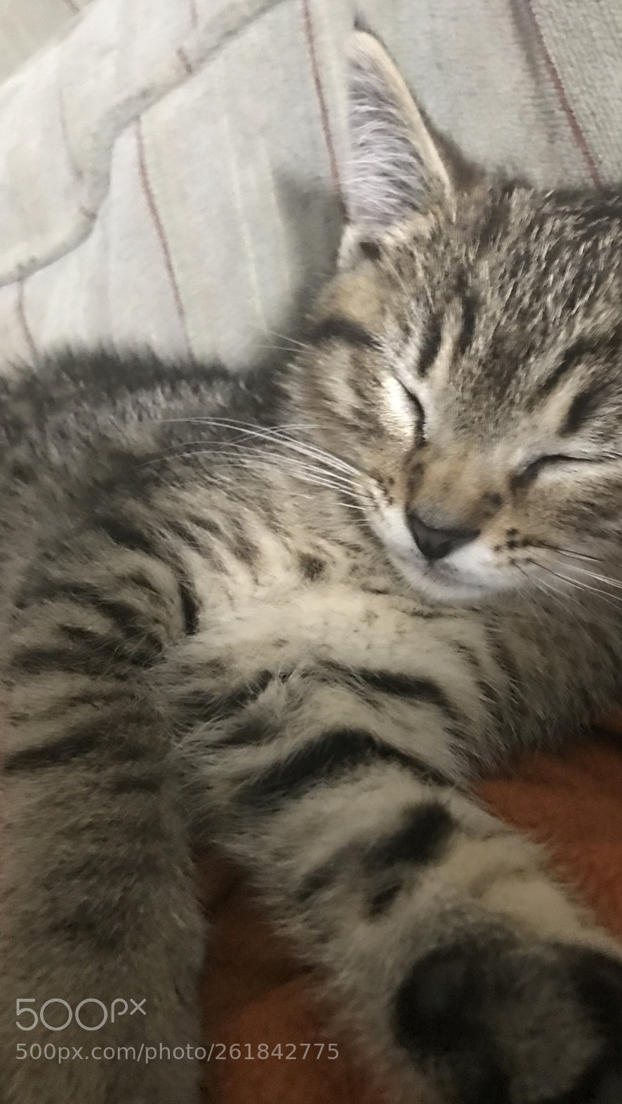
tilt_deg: -39.4
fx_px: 908
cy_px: 546
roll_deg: +21.4
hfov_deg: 37.5
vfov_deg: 62.6
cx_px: 393
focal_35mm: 31
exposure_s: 1/4
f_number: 1.8
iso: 100
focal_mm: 3.99
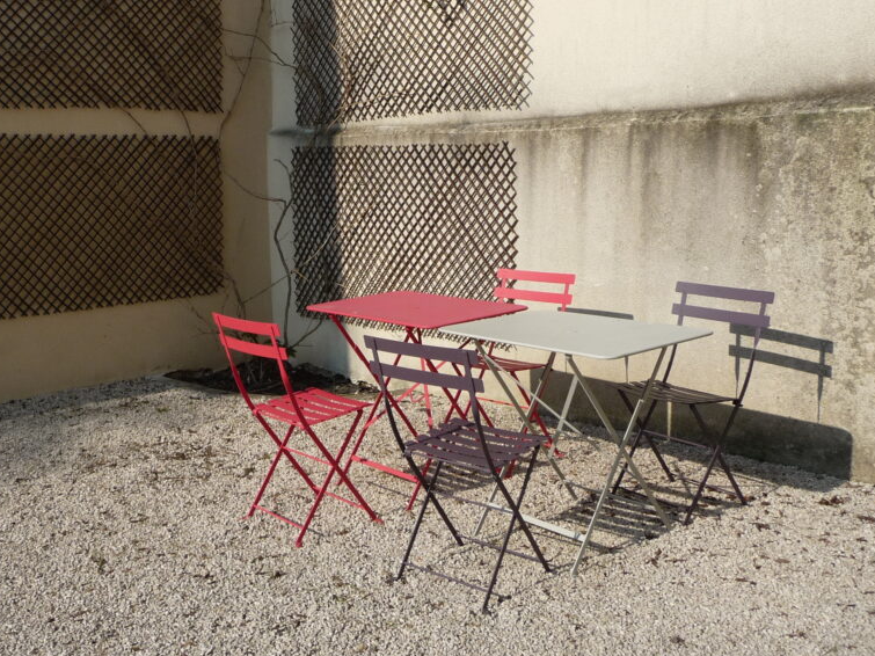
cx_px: 299
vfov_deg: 37.6
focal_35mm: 38
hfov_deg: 48.2
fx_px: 960
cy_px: 260
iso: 100
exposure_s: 1/320
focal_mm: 4.7
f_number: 8
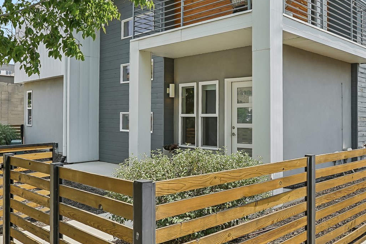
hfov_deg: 55.2
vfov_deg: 38.4
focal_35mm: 34
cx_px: 226
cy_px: 79
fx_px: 346
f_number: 8
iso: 100
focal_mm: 17
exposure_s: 1/160
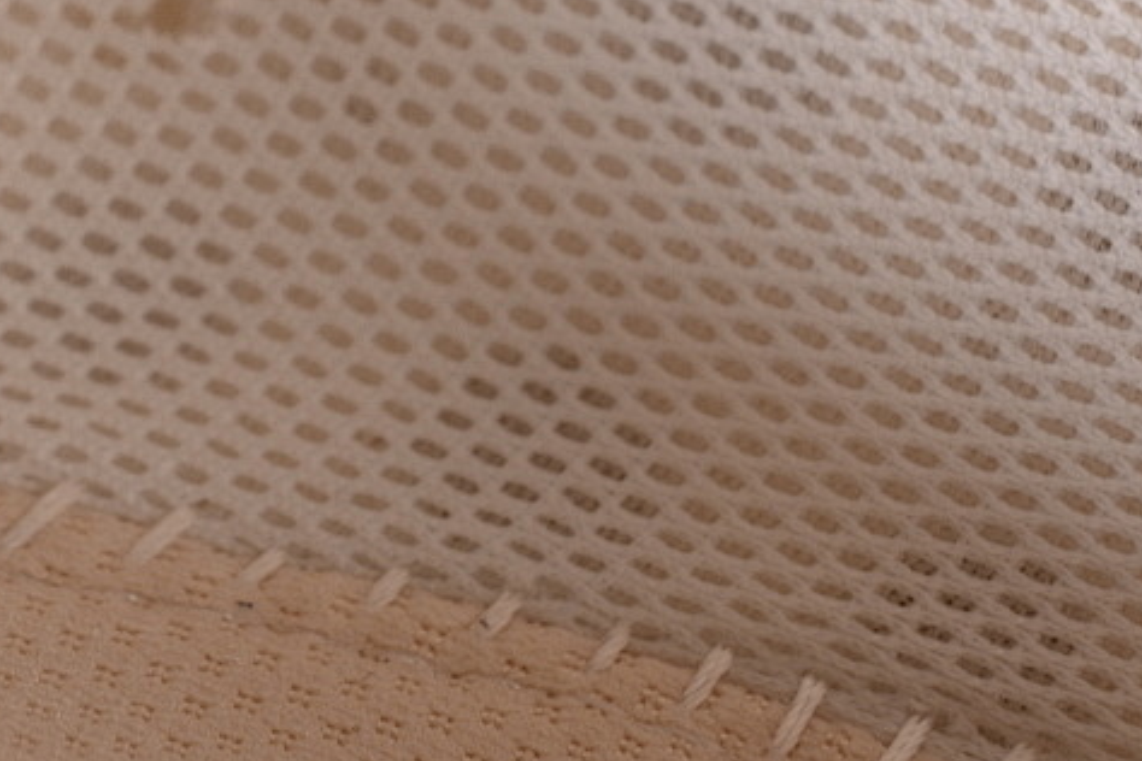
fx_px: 5424
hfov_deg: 11.9
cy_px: -5
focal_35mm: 171
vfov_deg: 8.0
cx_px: 152
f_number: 7.1
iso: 160
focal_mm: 50
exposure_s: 1/80
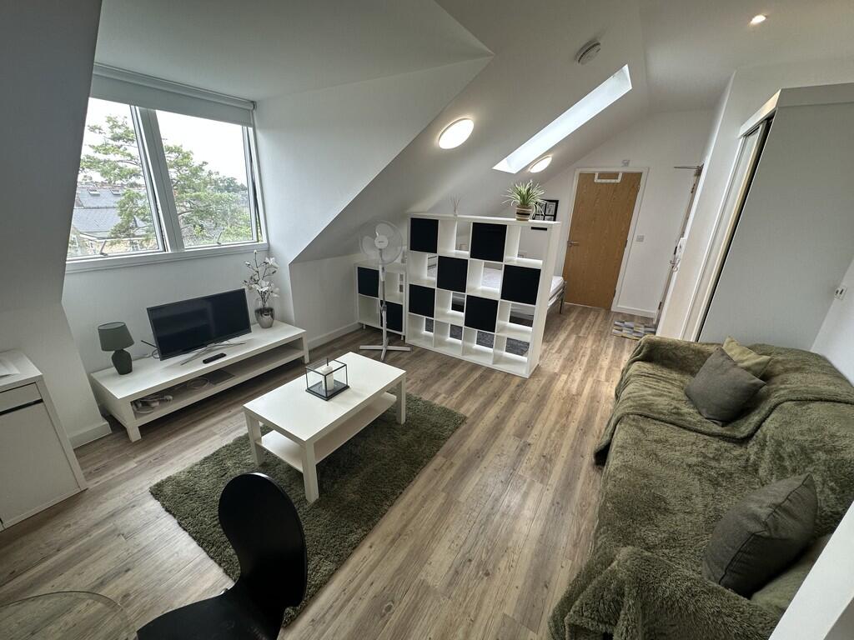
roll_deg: -1.6
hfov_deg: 102.1
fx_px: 345
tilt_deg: -20.1
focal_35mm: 14
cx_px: 427
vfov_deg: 85.7
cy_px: 320
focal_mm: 2.22
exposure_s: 1/100
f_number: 2.2
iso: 100
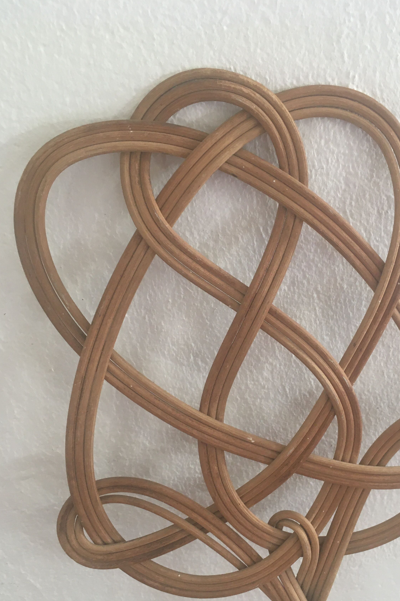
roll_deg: +9.2
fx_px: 600
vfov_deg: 52.9
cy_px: 349
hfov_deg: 36.6
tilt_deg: -27.1
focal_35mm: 36
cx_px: 261
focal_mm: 4.15
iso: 100
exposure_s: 1/33
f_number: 2.2
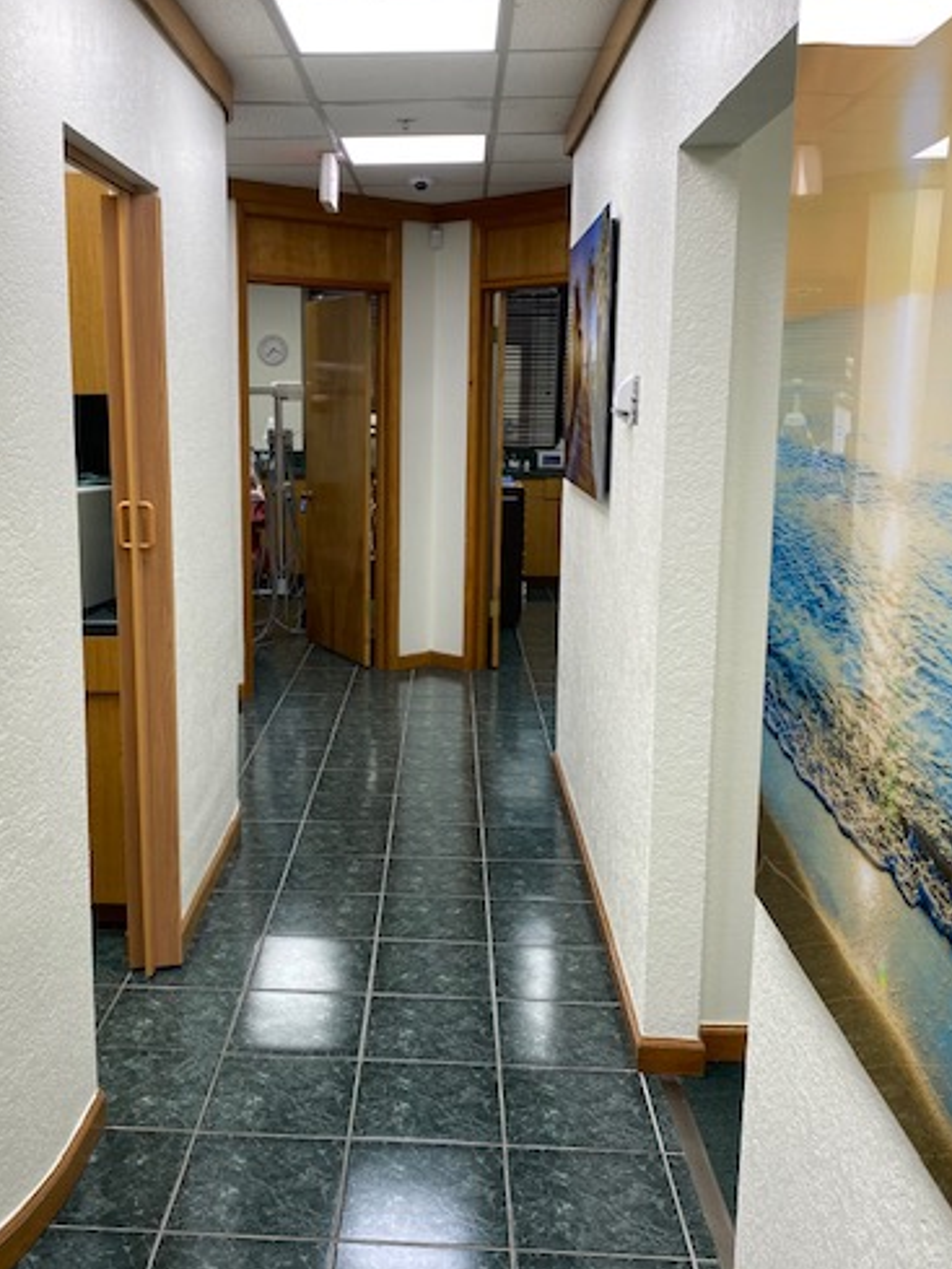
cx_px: 348
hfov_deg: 41.5
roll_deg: -0.1
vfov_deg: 53.9
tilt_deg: -9.5
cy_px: 628
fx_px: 1246
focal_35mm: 34
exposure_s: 1/120
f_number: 1.8
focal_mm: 4.25
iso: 50
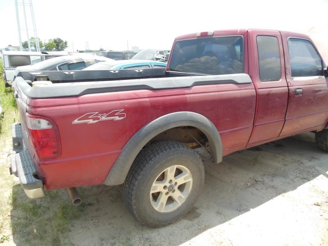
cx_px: 164
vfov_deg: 54.9
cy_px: 123
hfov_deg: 69.4
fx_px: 237
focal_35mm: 25
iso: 125
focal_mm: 4.5
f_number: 3.2
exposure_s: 1/640
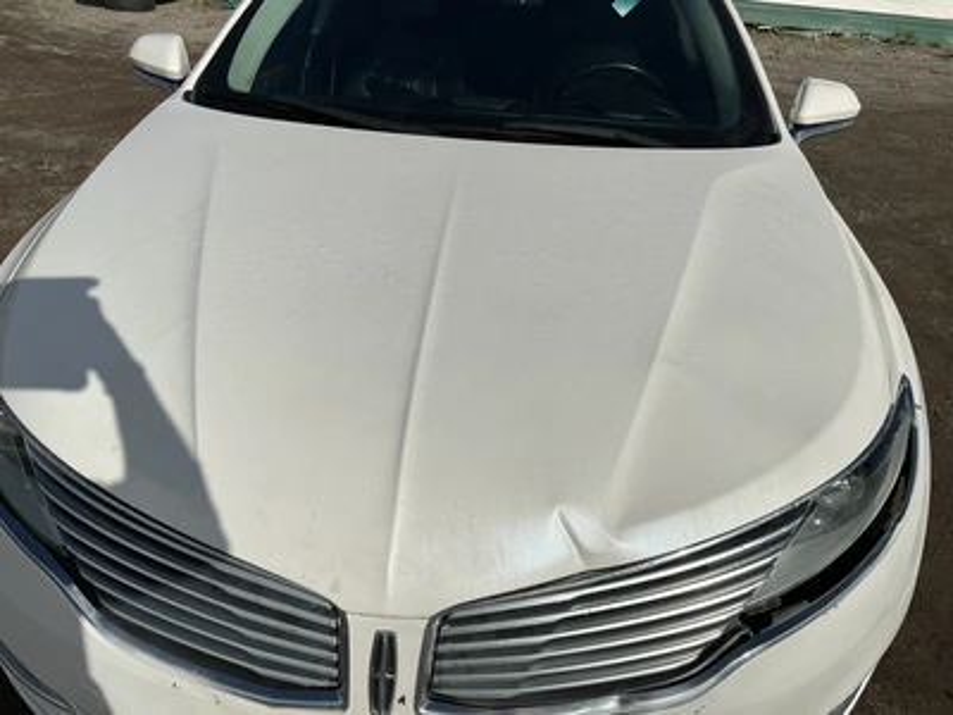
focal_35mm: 28
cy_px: 358
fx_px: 771
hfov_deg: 63.4
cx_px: 476
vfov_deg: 49.7
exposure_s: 1/8621
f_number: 1.8
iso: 25
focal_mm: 3
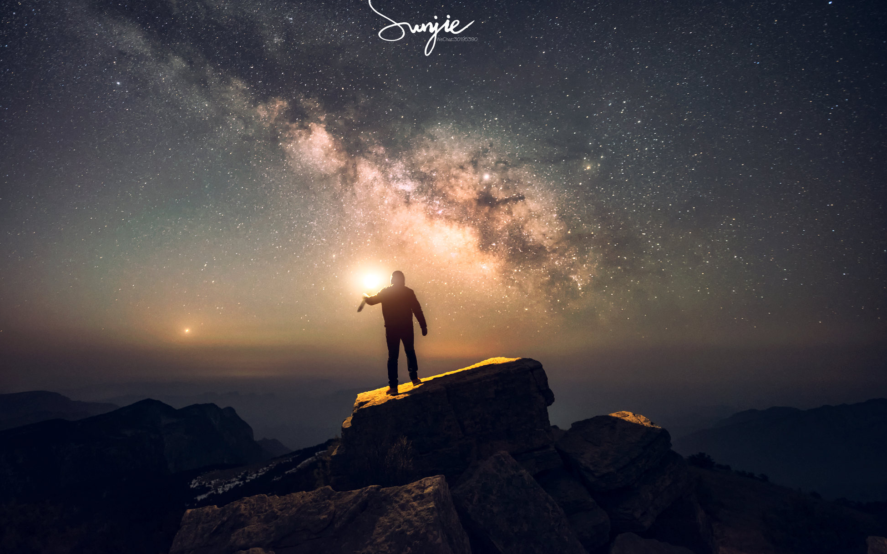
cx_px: 423
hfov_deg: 101.4
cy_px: 262
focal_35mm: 15
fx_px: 363
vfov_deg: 74.7
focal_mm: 14
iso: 2000
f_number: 1.8
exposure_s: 30
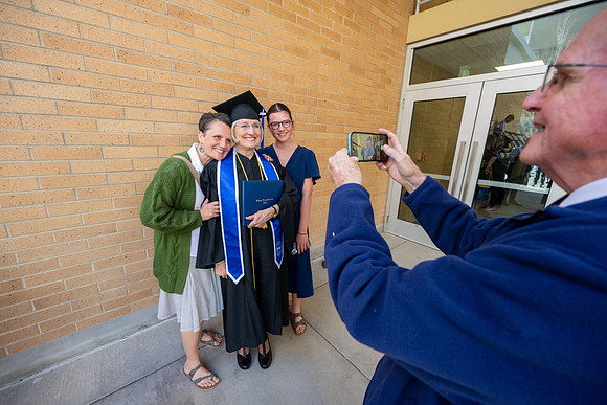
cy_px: 202
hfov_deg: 104.2
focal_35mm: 14
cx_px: 304
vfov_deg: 81.2
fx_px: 236
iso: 1000
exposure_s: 1/500
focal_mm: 14
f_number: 5
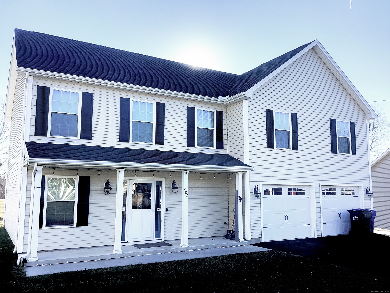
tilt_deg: +6.1
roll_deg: +1.0
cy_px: 146
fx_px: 349
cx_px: 195
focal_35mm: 31
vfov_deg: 45.4
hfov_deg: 58.4
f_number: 2.4
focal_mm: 3.3
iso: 25
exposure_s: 1/476
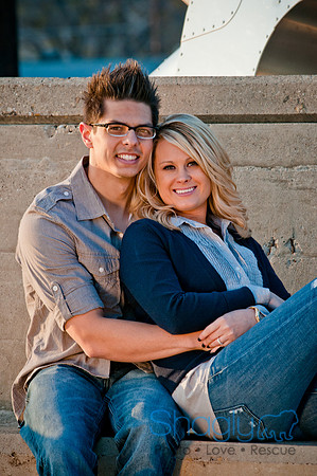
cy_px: 238
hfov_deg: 4.6
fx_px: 3971
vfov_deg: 6.9
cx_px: 158
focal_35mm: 300
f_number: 7.1
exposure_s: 1/250
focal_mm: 200
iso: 400
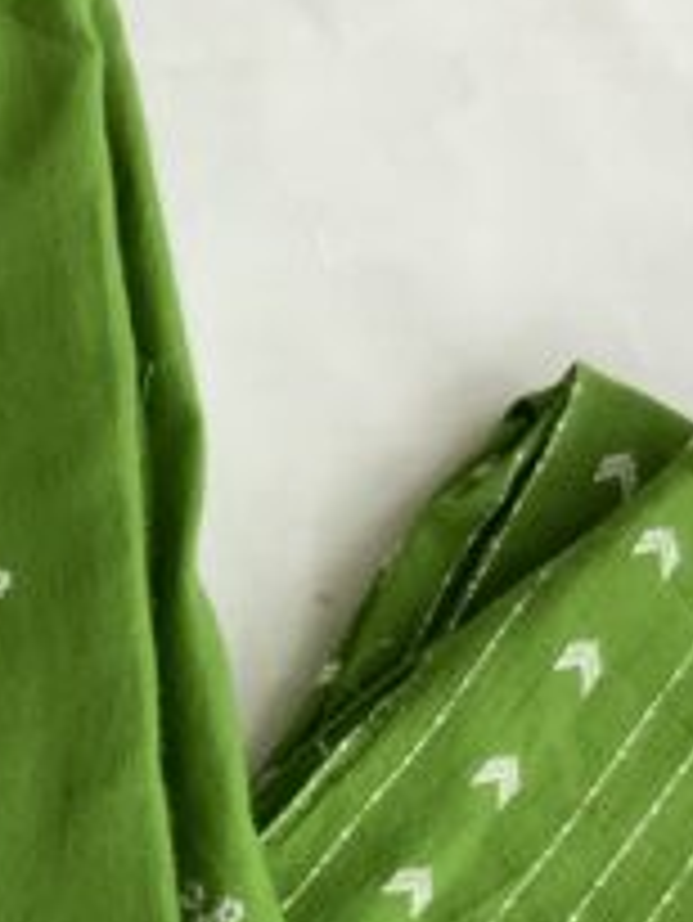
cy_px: 958
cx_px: -378
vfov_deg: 17.0
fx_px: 3013
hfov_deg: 12.4
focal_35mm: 113
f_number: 1.8
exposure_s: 1/192
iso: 16
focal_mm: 3
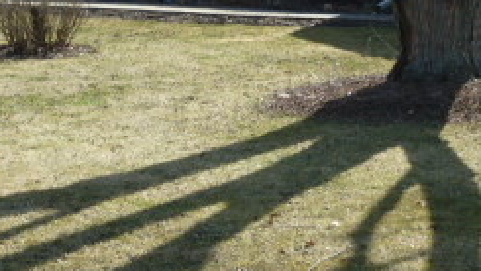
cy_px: -37
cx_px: 261
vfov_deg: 10.5
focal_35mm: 114
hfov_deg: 18.8
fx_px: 1454
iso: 80
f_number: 4
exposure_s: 1/320
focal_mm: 6.5
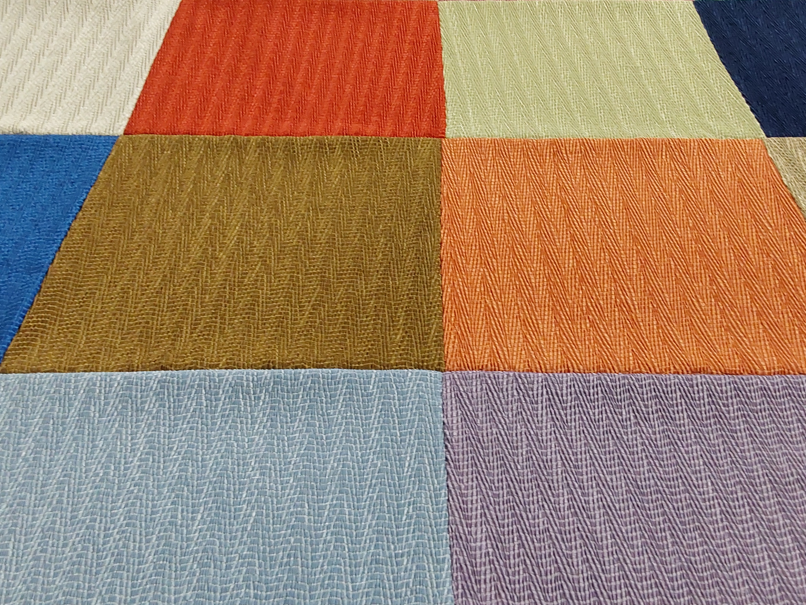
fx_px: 885
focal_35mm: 38
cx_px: 430
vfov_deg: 37.6
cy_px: 240
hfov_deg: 48.9
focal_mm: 2.91
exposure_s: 1/60
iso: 125
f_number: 1.9
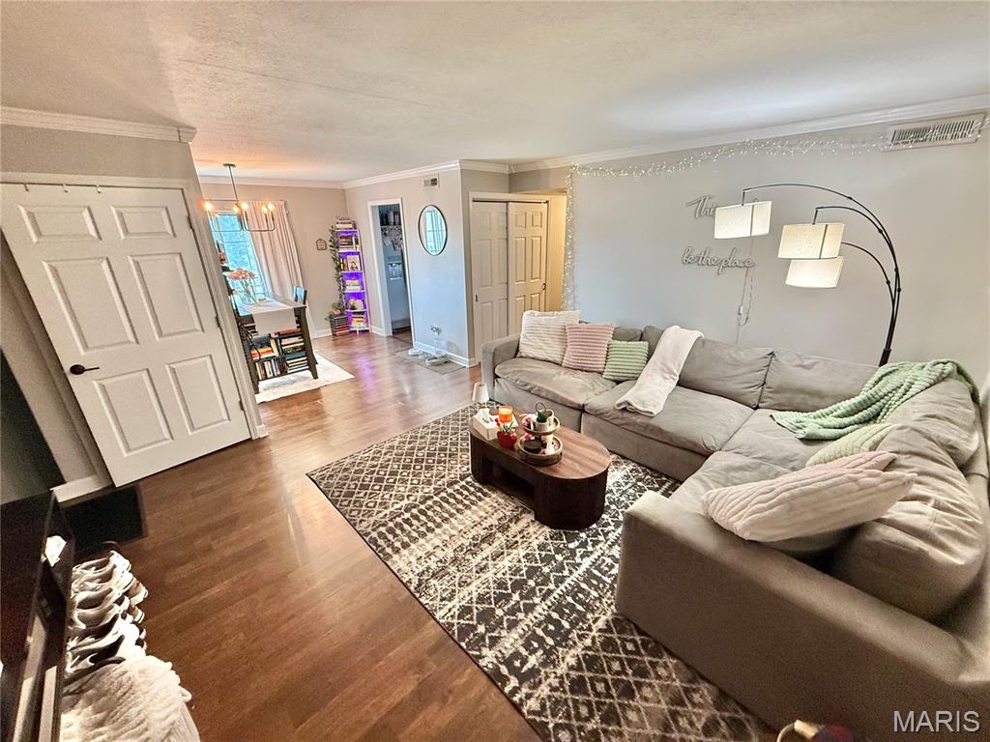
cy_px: 371
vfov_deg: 85.7
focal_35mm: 14
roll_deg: +0.8
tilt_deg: -19.6
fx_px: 400
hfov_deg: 102.1
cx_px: 495
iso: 400
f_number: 2.2
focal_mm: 2.22
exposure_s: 1/60
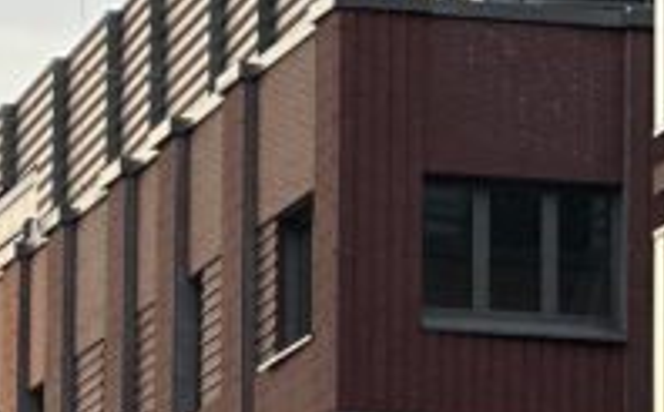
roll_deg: -1.6
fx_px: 7642
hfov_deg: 5.0
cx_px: 37
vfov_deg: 3.1
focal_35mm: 423
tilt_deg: +6.2
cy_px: 821
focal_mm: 9
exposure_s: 1/146
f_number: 2.8
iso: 32
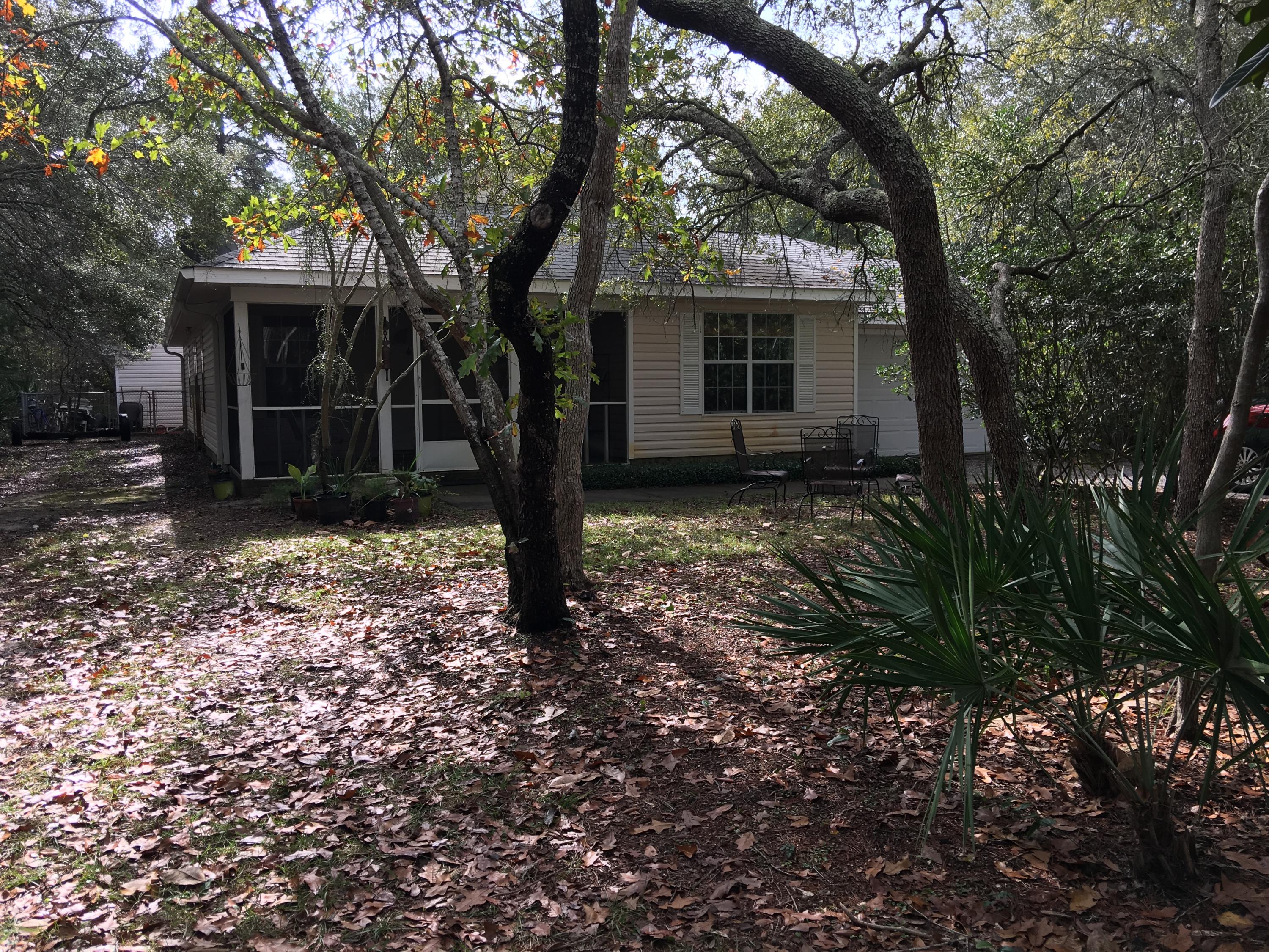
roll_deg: +0.8
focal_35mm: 29
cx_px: 634
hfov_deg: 61.7
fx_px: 1063
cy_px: 476
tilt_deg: -5.6
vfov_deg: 48.2
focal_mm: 4.15
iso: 25
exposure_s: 1/450
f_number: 2.2
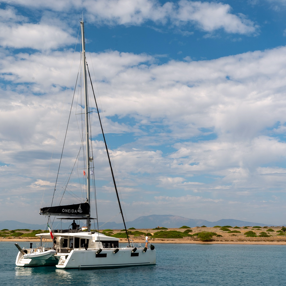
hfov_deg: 27.3
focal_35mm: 63
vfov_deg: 27.3
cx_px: 125
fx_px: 589
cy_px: 143
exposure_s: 1/200
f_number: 14
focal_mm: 49
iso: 100
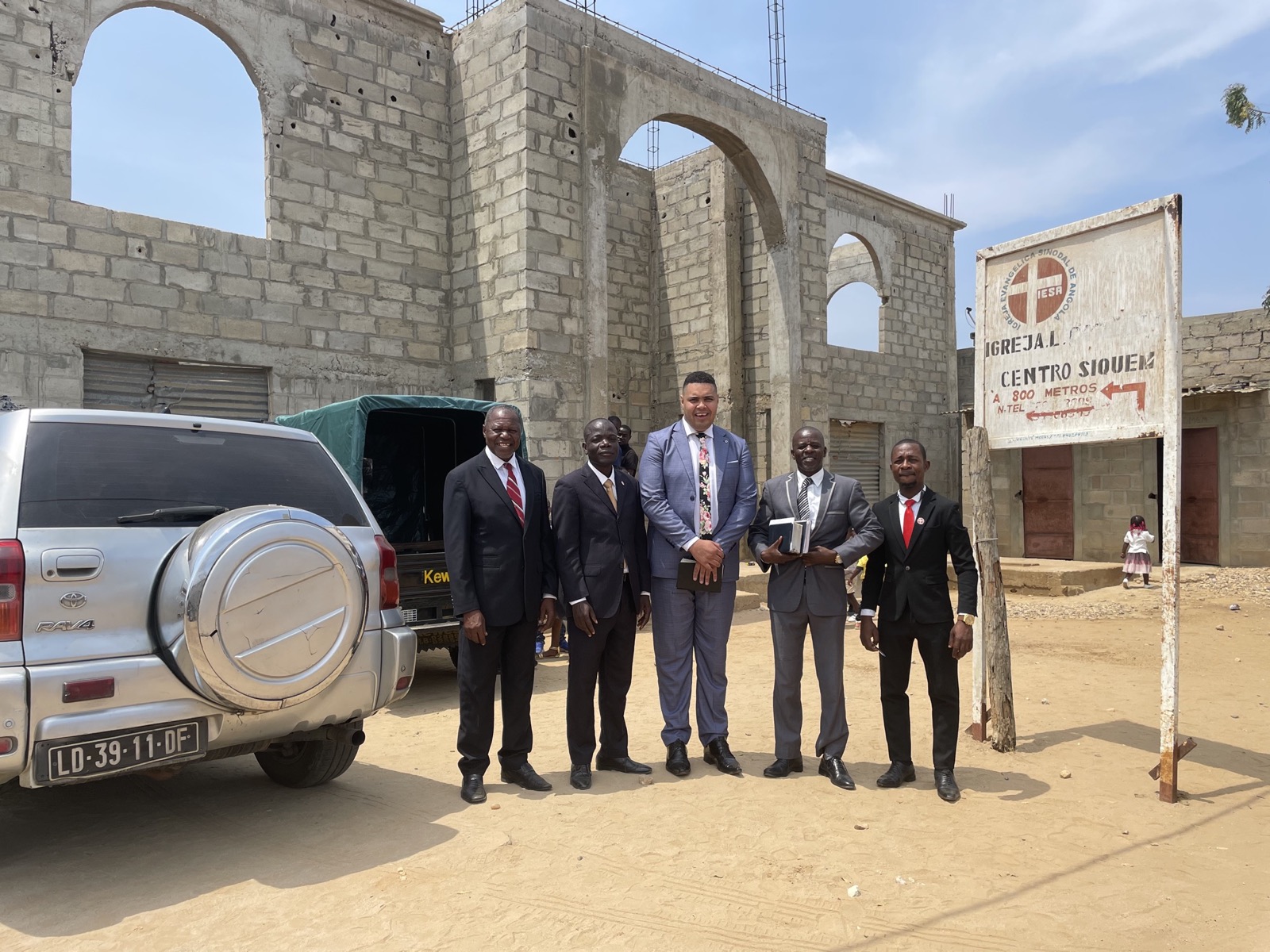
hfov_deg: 67.3
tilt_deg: +1.0
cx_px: 635
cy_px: 476
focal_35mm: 26
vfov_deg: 53.1
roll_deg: +0.7
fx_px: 954
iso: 32
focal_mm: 4.2
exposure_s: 1/2817
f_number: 1.6
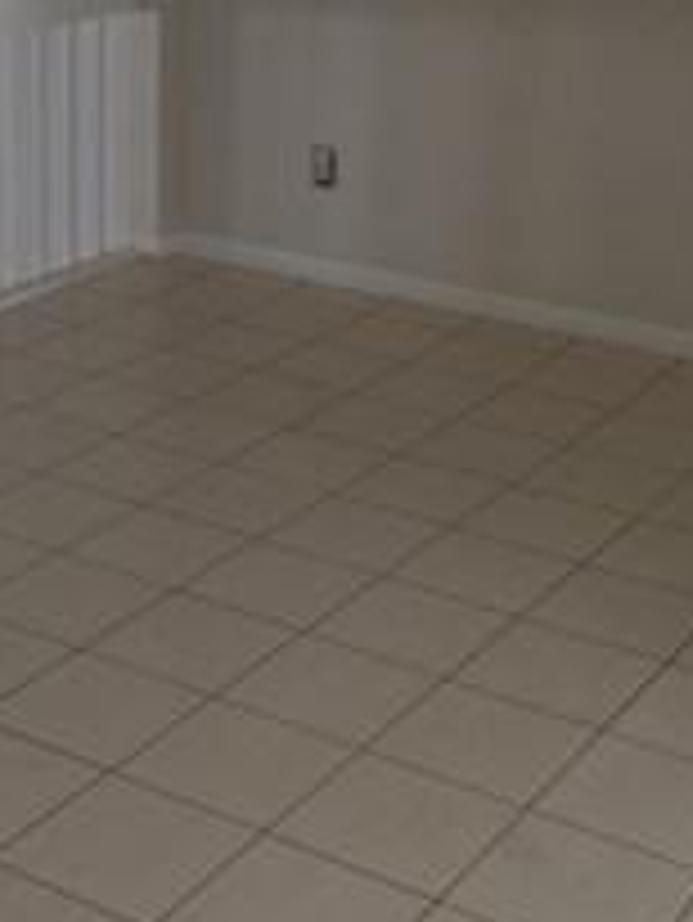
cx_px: 225
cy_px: 288
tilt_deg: -17.4
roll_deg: -0.9
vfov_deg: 28.3
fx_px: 1813
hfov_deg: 21.5
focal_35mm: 68
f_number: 2.2
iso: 40
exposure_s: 1/30
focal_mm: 4.15
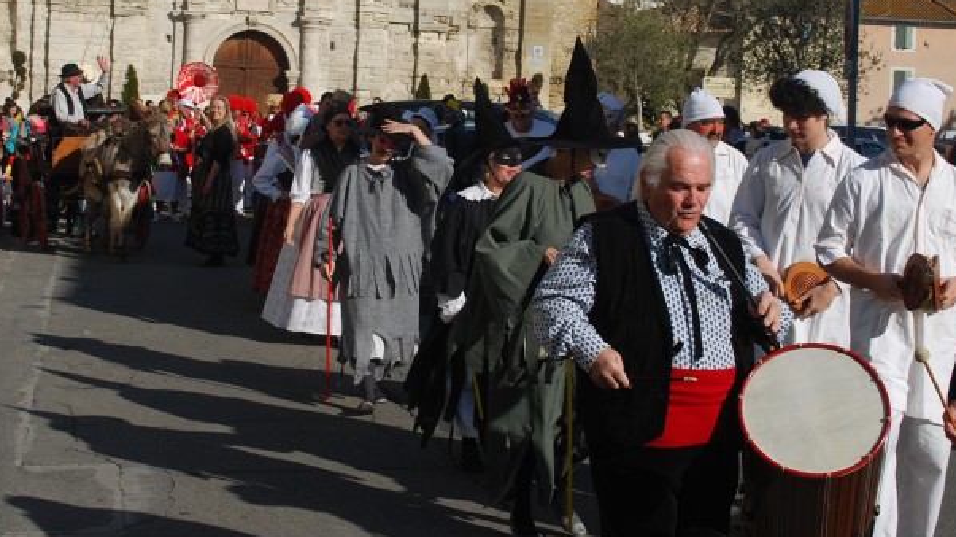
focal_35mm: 67
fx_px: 1698
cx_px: 370
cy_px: 129
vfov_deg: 17.9
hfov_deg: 31.3
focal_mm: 32
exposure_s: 1/250
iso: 100
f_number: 8
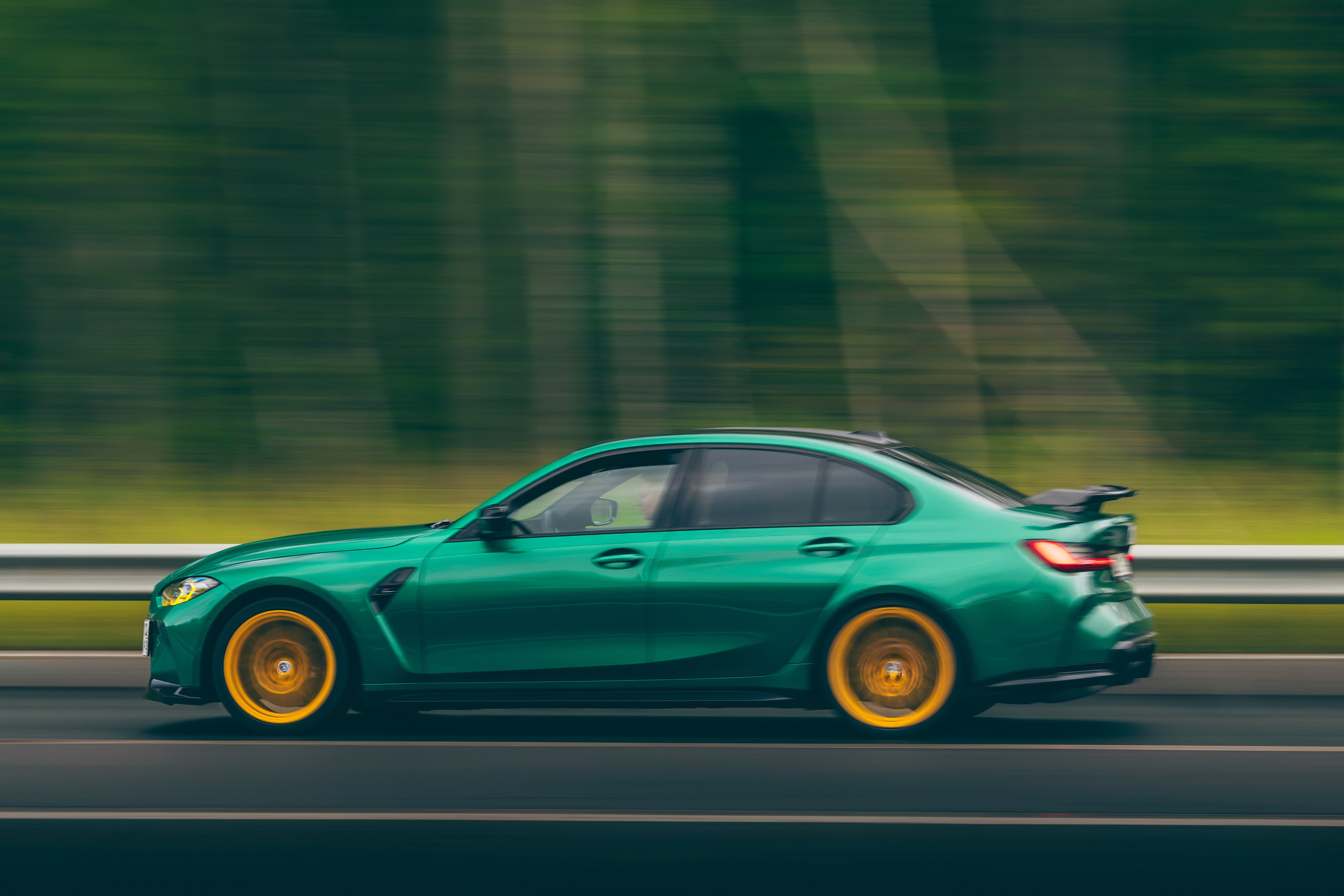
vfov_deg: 11.8
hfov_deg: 17.4
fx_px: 4346
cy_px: 615
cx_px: 1108
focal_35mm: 116
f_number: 5
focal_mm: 70
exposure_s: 1/50
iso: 200
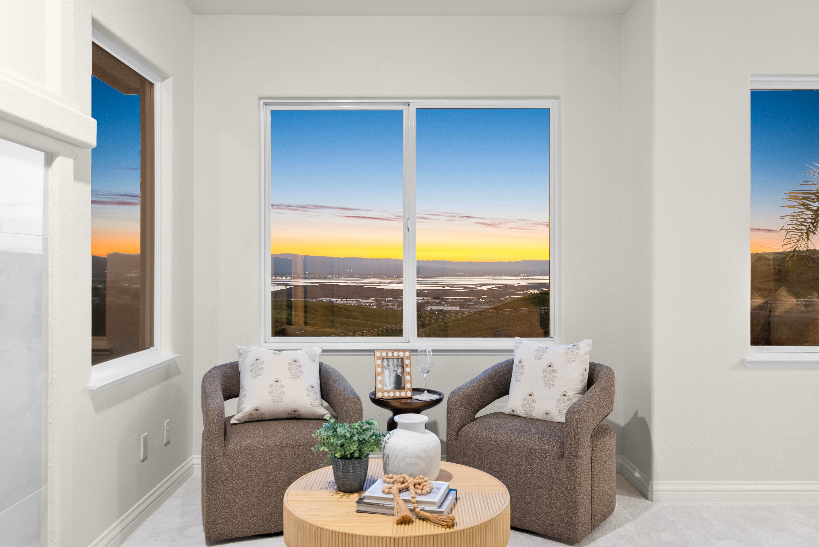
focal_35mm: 29
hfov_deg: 63.6
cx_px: 410
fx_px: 660
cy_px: 274
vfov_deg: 45.0
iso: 100
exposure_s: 1/2.5
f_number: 8
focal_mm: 29
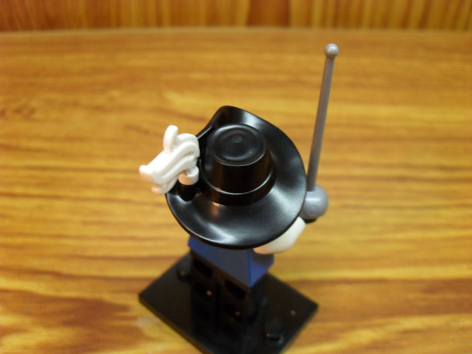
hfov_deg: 52.6
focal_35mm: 35
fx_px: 477
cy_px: 177
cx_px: 236
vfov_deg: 40.7
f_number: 2.8
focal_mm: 6.2
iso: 200
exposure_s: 1/30
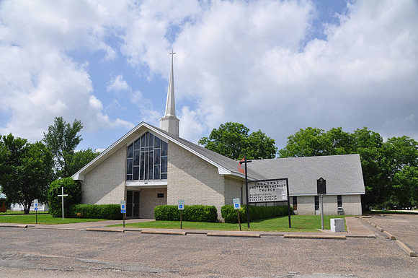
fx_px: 348
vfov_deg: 43.5
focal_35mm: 30
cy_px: 139
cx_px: 209
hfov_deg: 62.0
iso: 200
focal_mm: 20
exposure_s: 1/320
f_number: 9
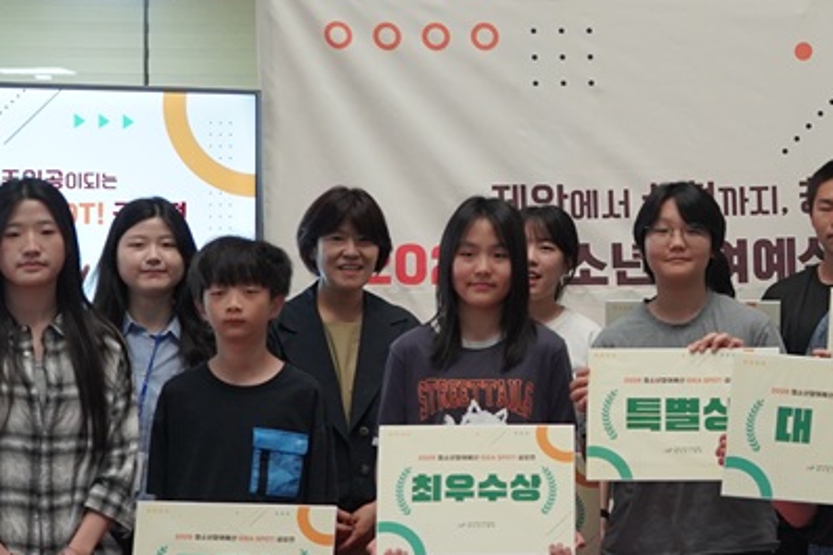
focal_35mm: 103
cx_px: 837
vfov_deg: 13.3
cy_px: 214
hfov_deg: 19.3
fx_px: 2382
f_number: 4
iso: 1600
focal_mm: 40
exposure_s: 1/160
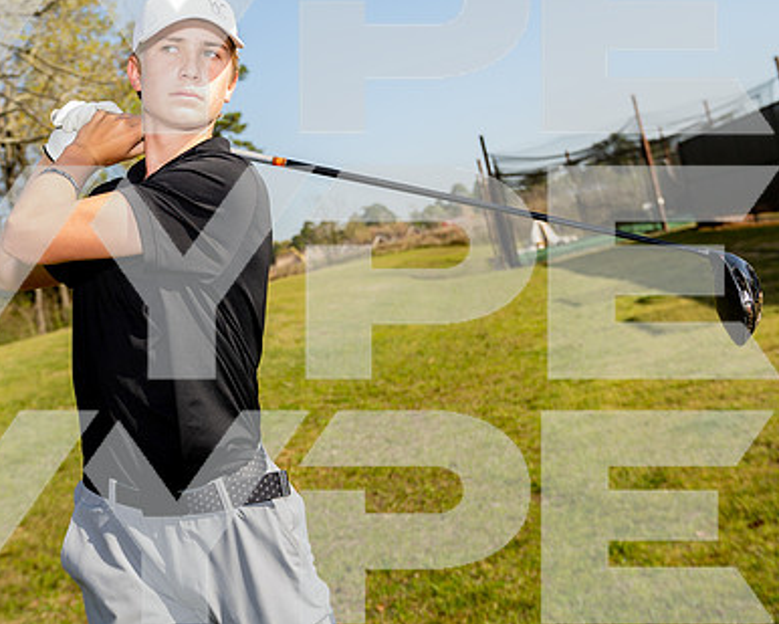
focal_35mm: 48
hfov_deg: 38.4
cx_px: 266
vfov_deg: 31.4
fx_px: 1107
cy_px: 274
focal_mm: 34
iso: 100
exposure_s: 1/250
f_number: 4.5
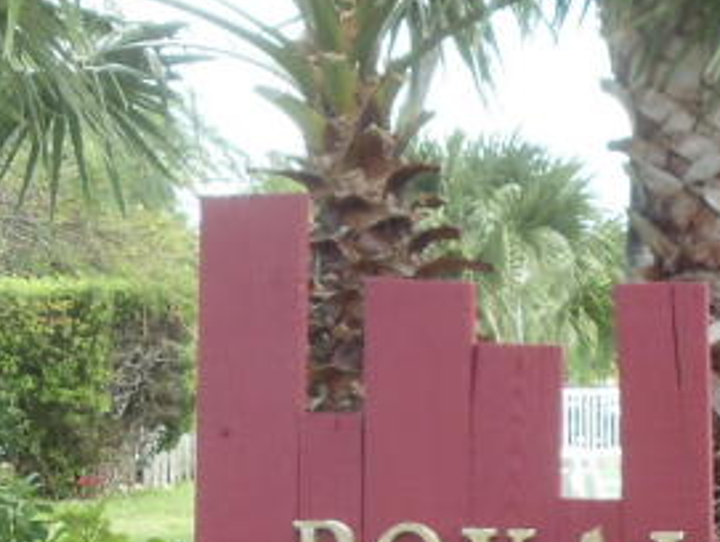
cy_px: 561
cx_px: 802
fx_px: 3457
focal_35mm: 166
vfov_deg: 8.9
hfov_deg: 11.7
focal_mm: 6
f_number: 3.5
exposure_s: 1/125
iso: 100
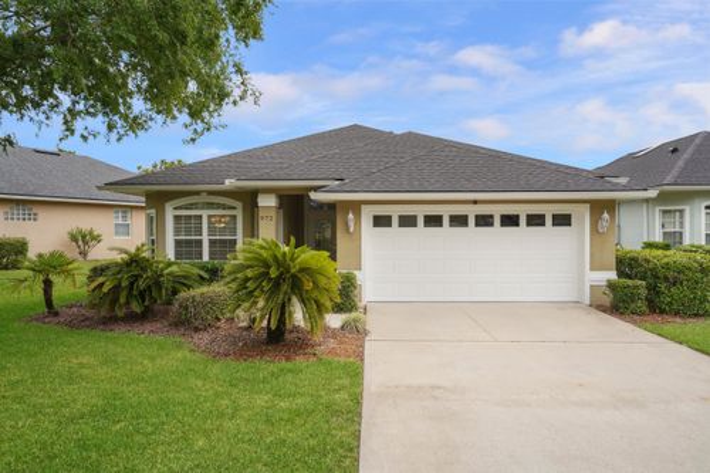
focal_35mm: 21
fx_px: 414
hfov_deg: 81.2
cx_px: 355
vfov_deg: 59.5
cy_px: 236
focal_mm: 21
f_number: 8
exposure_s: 1/20
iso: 100
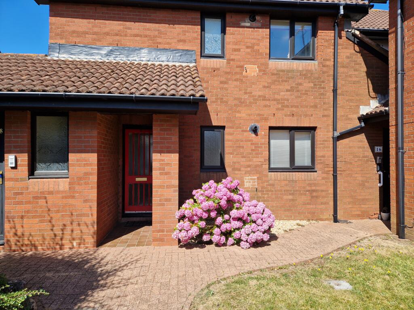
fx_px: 275
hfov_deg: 73.9
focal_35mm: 23
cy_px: 155
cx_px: 207
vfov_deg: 58.9
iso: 50
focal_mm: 5.4
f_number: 1.8
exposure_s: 1/1002
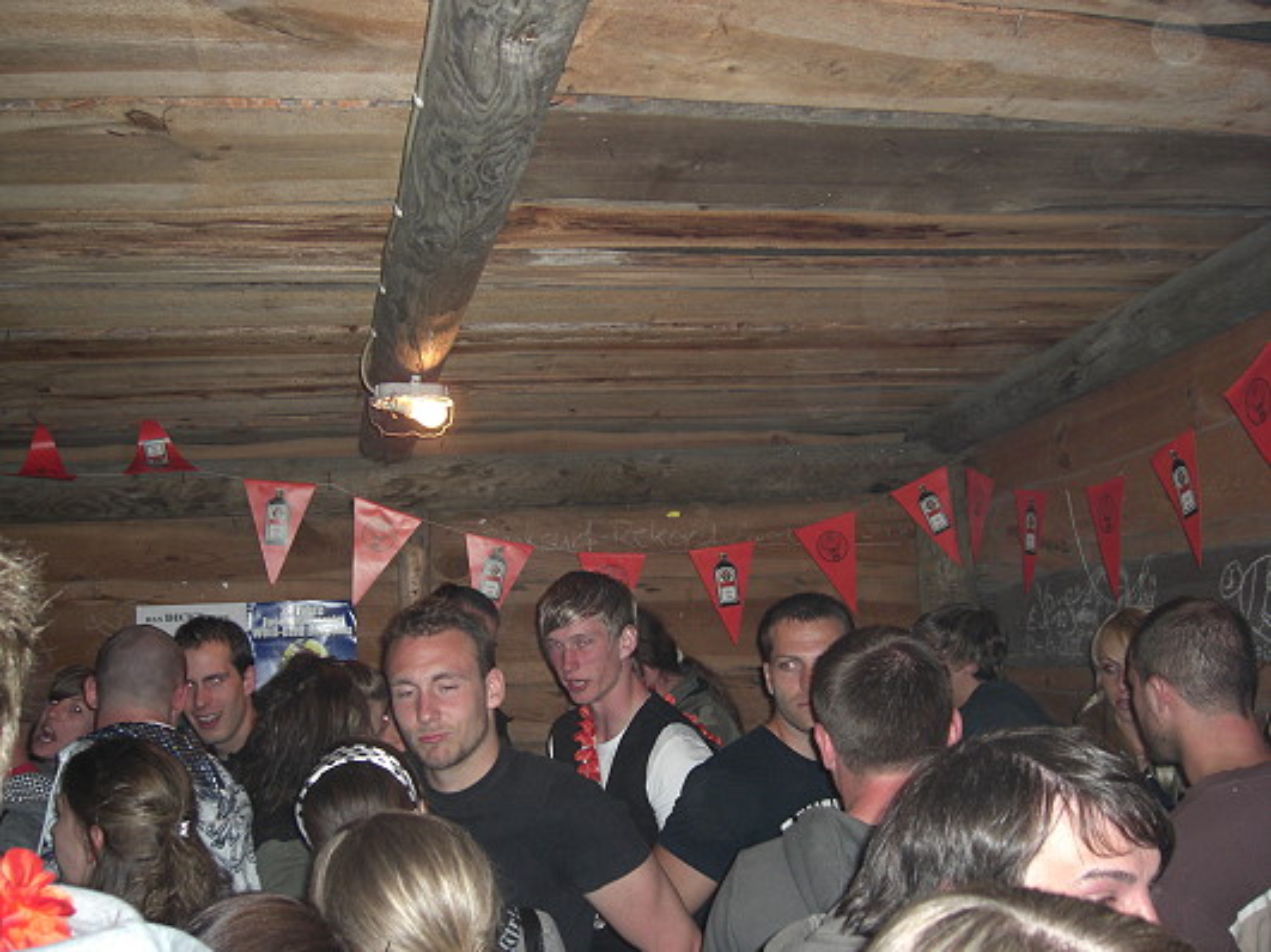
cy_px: 476
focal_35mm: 38
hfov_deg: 49.0
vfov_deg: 37.7
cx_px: 636
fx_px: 1395
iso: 200
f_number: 2.8
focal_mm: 7.9
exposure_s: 1/60
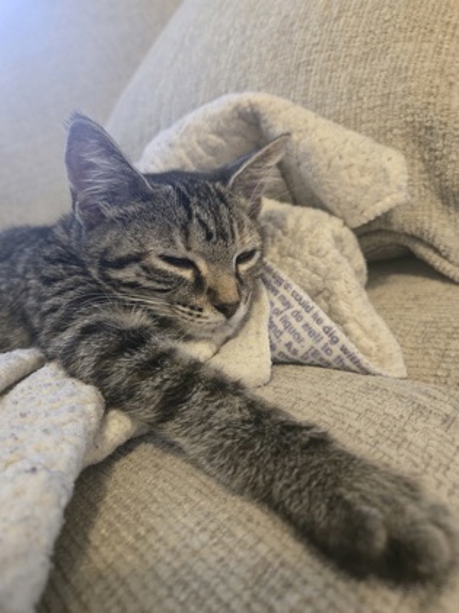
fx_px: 407
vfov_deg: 73.9
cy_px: 306
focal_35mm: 23
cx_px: 230
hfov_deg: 58.9
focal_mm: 5.4
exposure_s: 1/120
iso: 1000
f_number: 1.8
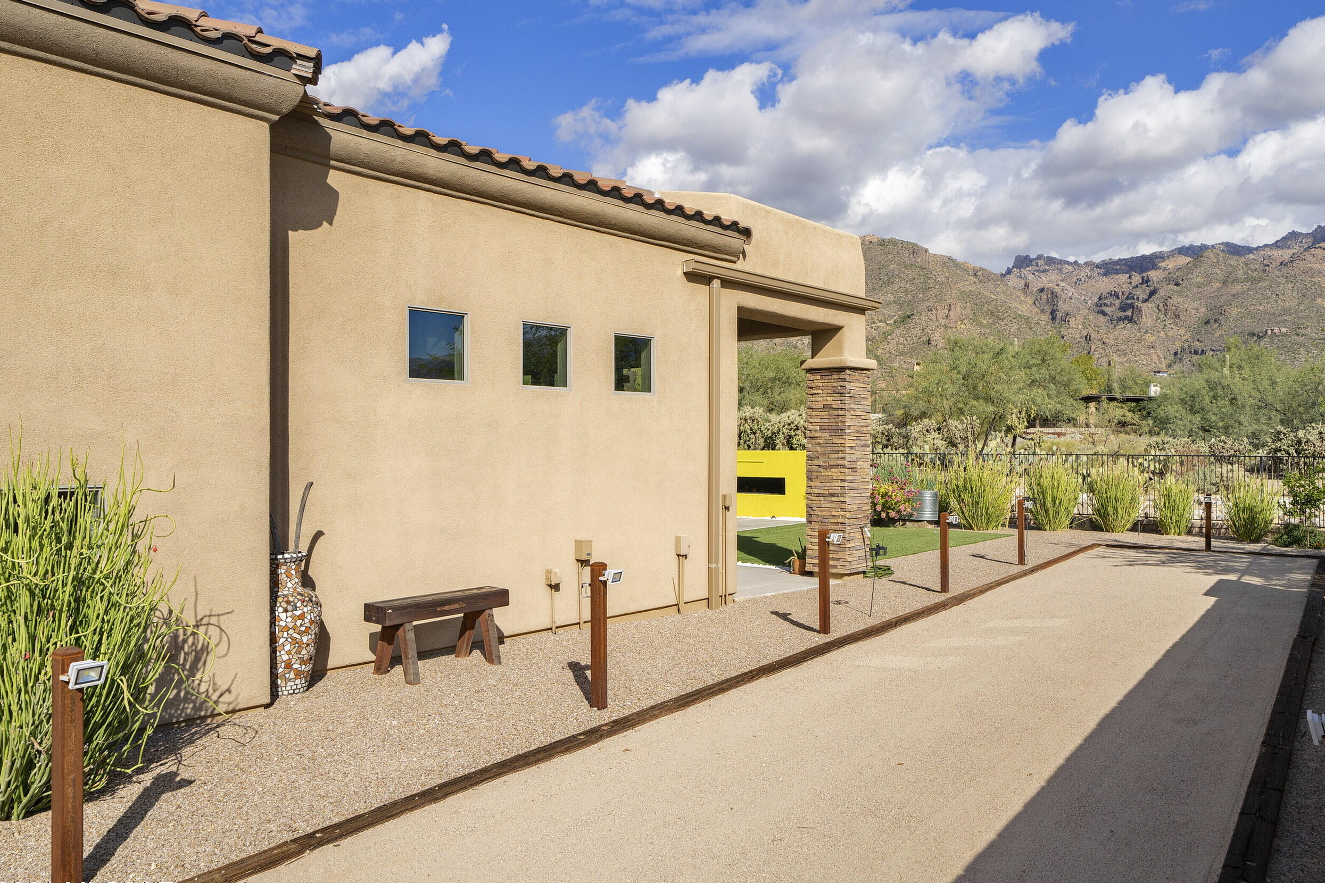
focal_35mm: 27
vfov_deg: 47.9
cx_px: 717
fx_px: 994
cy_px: 441
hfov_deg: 67.3
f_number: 9
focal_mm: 24
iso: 100
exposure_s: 1/160
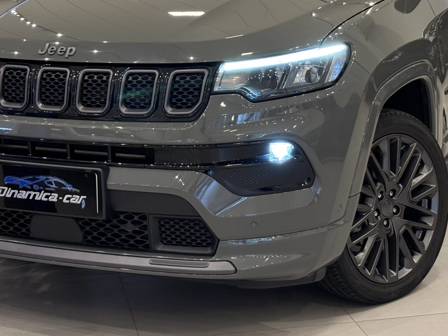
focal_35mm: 84
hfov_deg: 23.3
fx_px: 1087
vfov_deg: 17.4
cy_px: 71
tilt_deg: -7.6
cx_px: 228
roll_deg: +1.4
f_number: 1.78
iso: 200
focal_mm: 6.76
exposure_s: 1/40
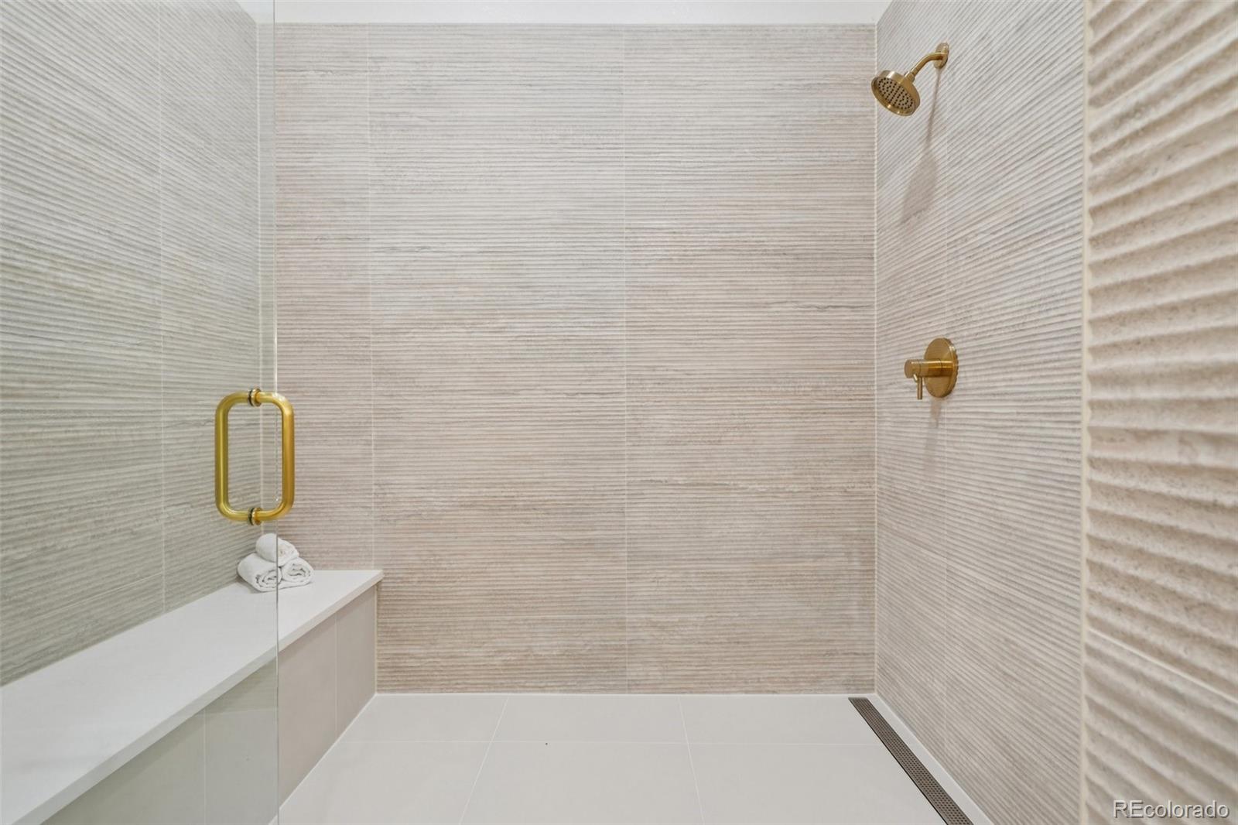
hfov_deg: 95.0
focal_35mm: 16
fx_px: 567
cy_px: 412
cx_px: 619
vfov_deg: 72.0
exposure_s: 1/20
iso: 400
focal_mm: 11
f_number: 8
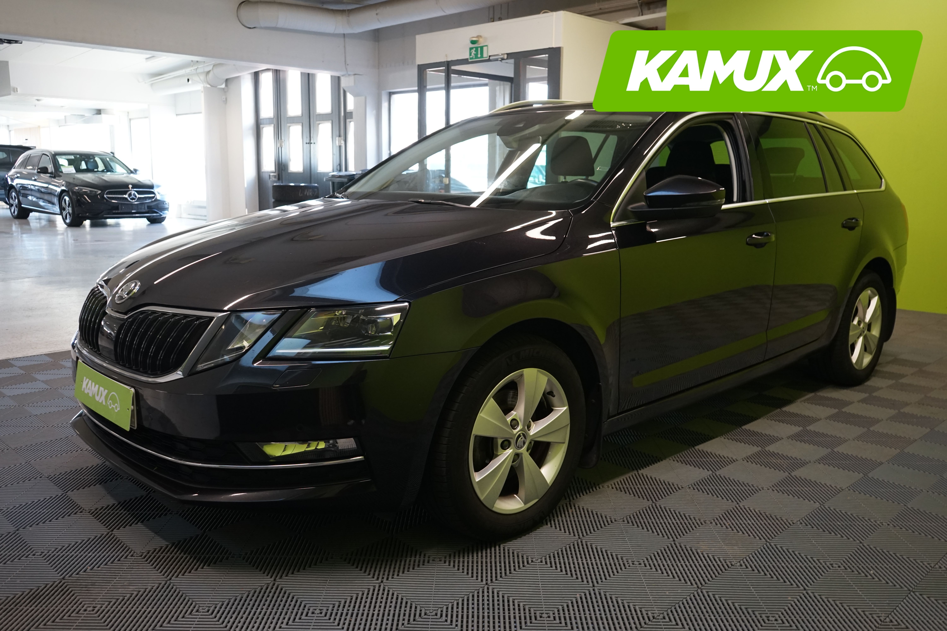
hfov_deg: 61.9
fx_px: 789
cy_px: 316
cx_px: 474
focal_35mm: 30
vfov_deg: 43.6
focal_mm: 30
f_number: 6.3
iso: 1600
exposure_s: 1/30
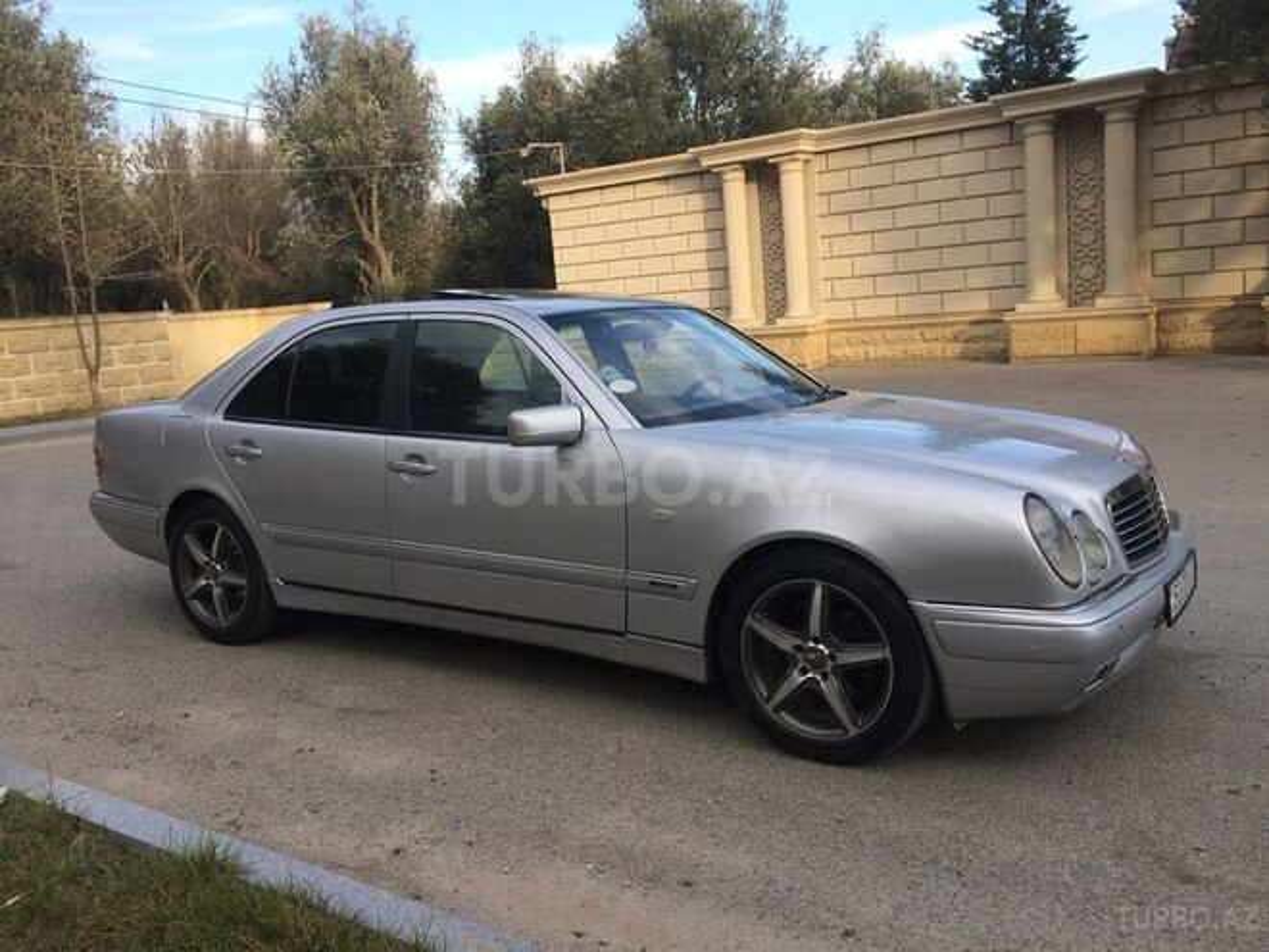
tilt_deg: -8.8
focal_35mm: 29
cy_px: 476
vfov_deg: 48.2
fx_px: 1063
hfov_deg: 61.7
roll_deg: +3.5
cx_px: 634
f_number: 2.2
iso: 32
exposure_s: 1/446
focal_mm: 4.15
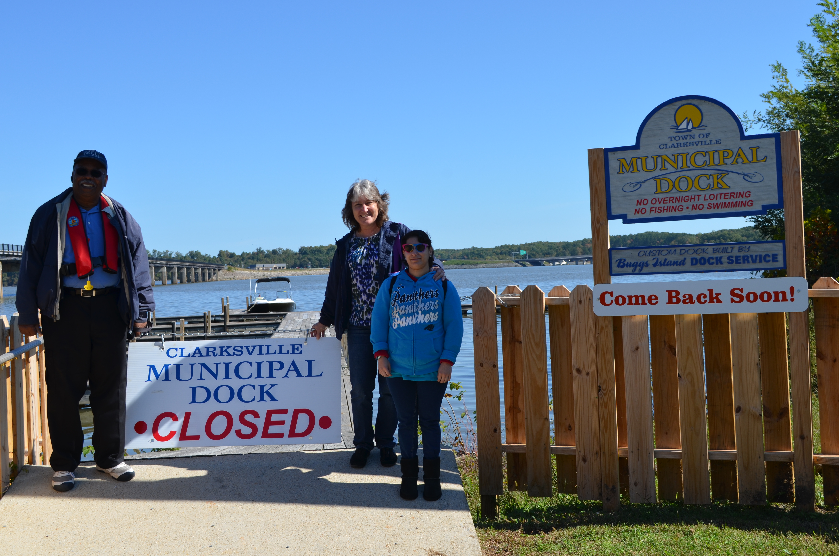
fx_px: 1047
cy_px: 278
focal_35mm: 45
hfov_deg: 43.7
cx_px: 420
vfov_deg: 29.7
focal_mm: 30
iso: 110
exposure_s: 1/250
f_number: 8
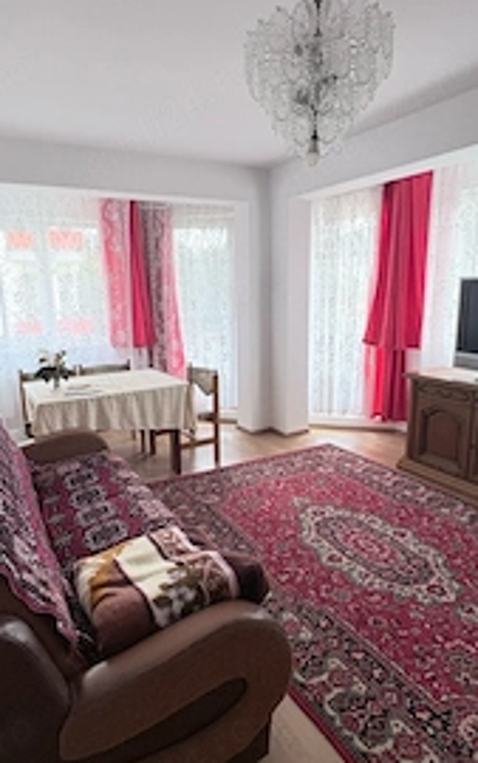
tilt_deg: -11.3
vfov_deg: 79.6
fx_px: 458
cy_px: 379
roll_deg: +1.1
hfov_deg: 55.0
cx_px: 218
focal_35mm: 22
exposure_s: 1/68
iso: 200
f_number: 2.2
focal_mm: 2.22
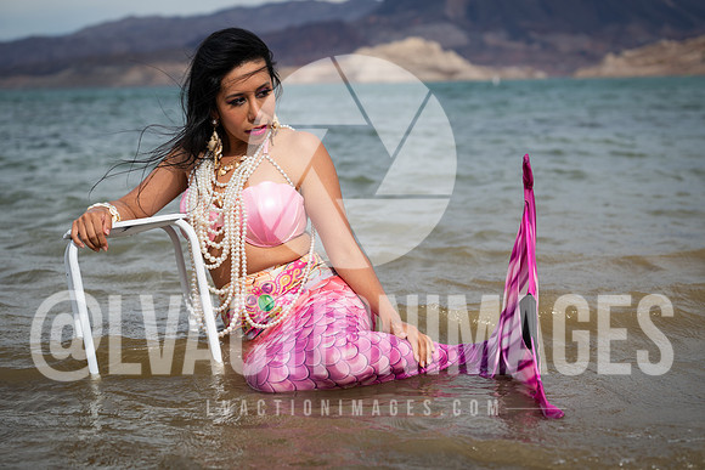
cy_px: 245
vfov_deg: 20.5
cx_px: 376
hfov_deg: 30.3
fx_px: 1299
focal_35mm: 66
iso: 64
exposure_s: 1/1250
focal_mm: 61
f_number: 3.5
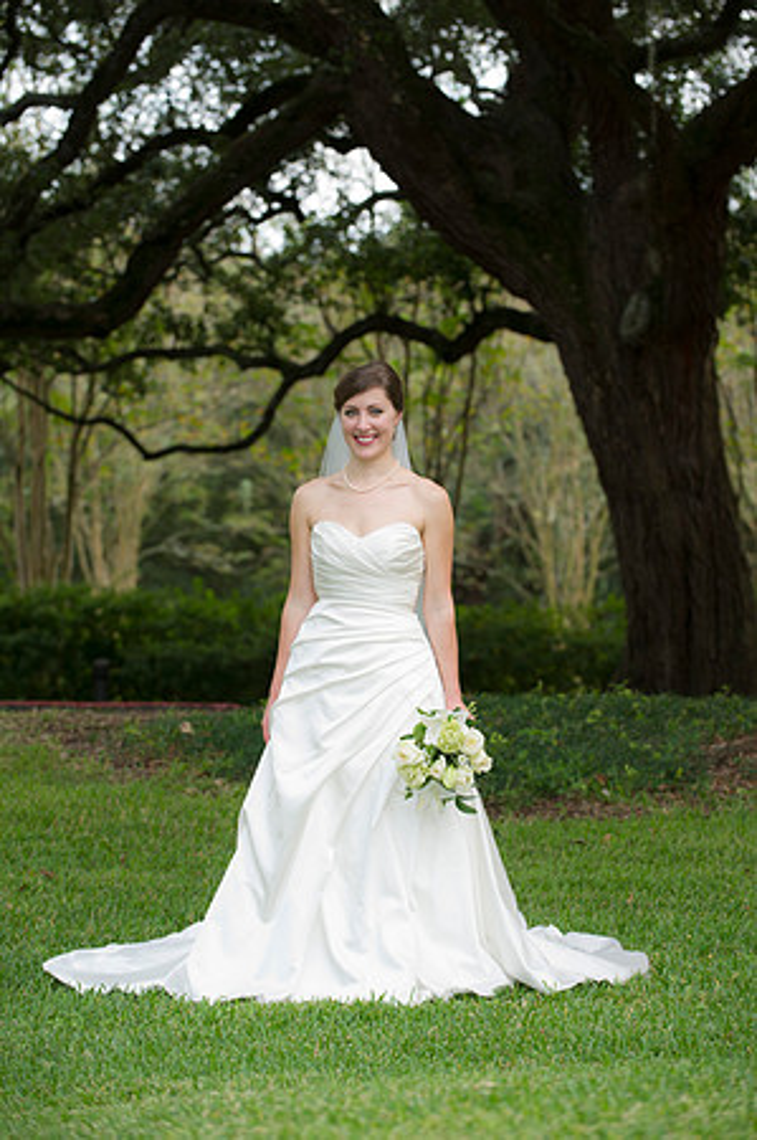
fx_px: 3477
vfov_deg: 18.6
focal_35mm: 110
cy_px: 570
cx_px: 378
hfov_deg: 12.4
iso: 400
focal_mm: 110
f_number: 3.5
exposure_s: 1/125
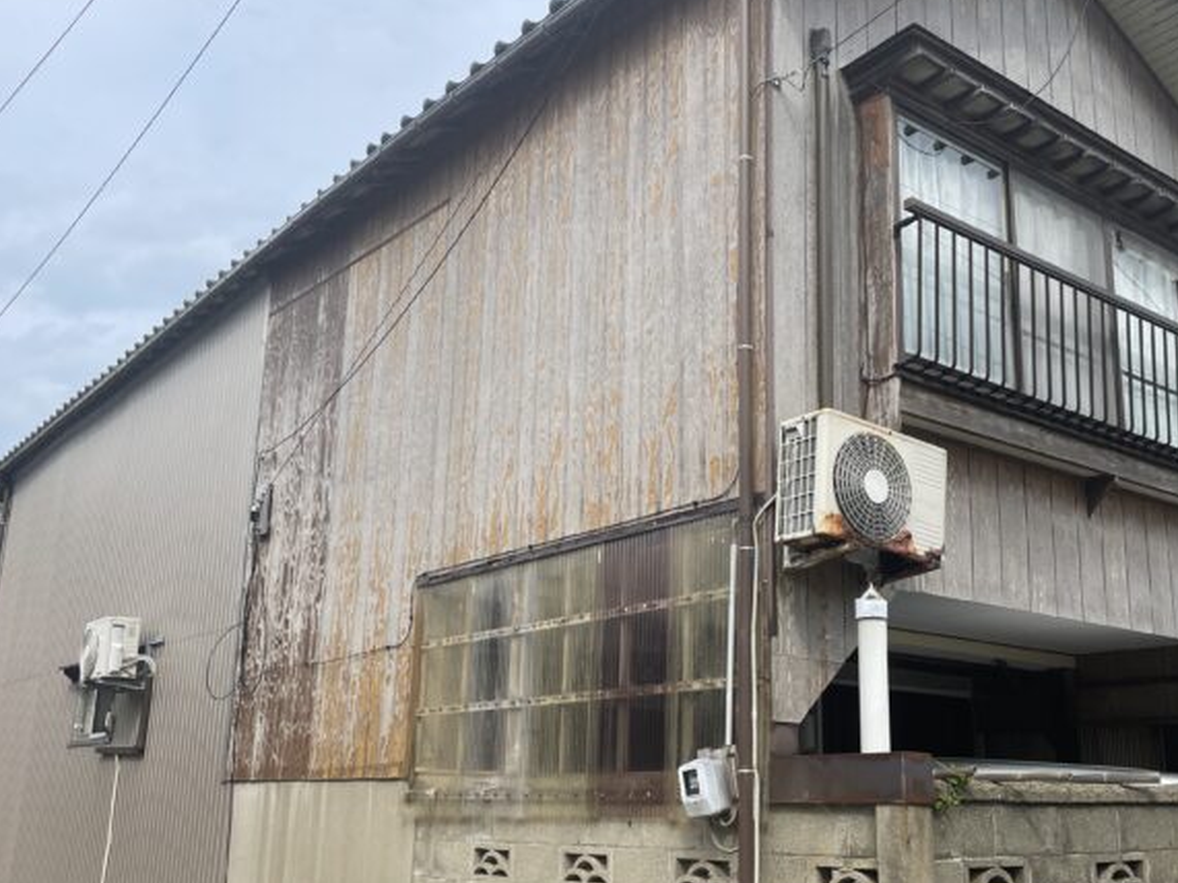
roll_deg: -0.6
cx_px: 677
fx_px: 1191
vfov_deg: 40.6
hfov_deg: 52.4
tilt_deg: +14.9
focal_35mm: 35
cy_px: 514
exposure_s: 1/2304
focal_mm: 4.2
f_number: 1.6
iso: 32
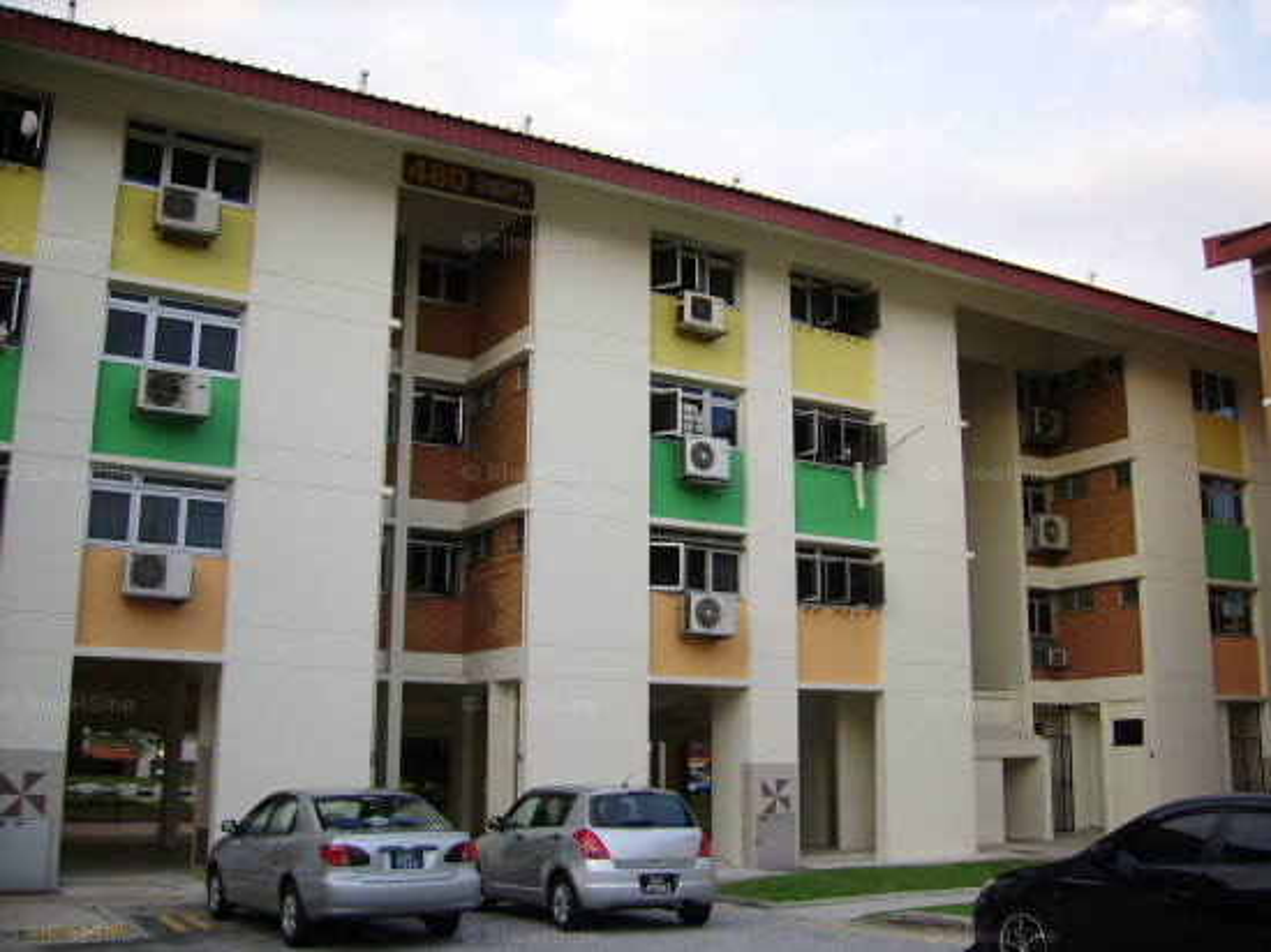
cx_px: 636
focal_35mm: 35
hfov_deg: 52.6
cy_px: 476
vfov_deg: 40.7
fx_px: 1285
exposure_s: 1/148
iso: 50
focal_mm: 5.95
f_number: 2.8
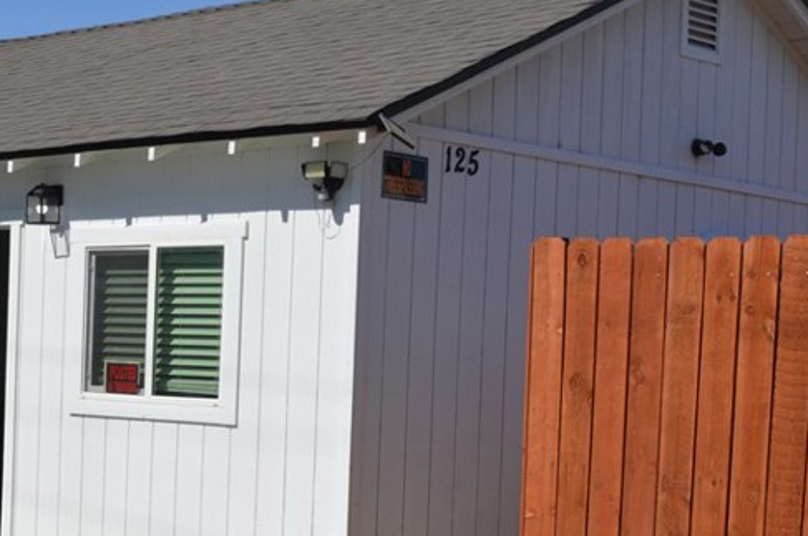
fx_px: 1837
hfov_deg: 24.4
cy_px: 446
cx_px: 173
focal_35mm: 82
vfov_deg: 16.4
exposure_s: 1/320
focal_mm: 26
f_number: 9
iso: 100
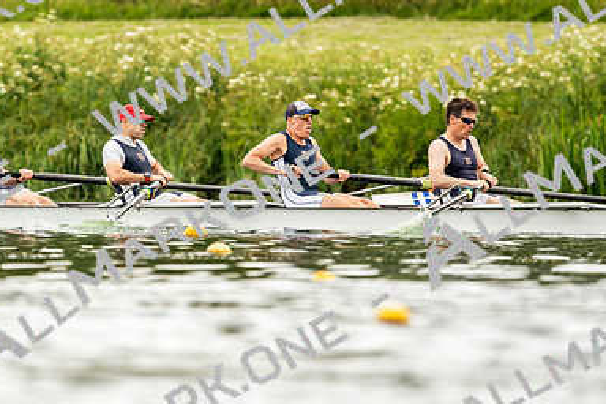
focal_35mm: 906
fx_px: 15250
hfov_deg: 2.3
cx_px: 287
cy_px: 141
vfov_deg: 1.5
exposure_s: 1/2000
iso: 500
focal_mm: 600
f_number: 6.3
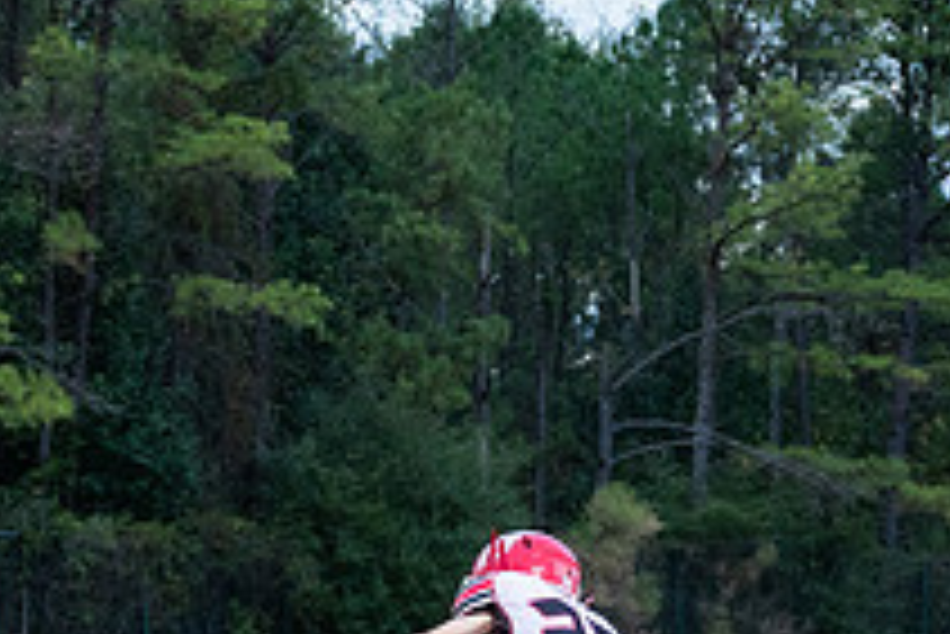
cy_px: 786
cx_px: 523
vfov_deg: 6.9
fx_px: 5228
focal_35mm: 198
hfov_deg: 10.4
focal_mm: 56
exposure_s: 1/400
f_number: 4
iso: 3200
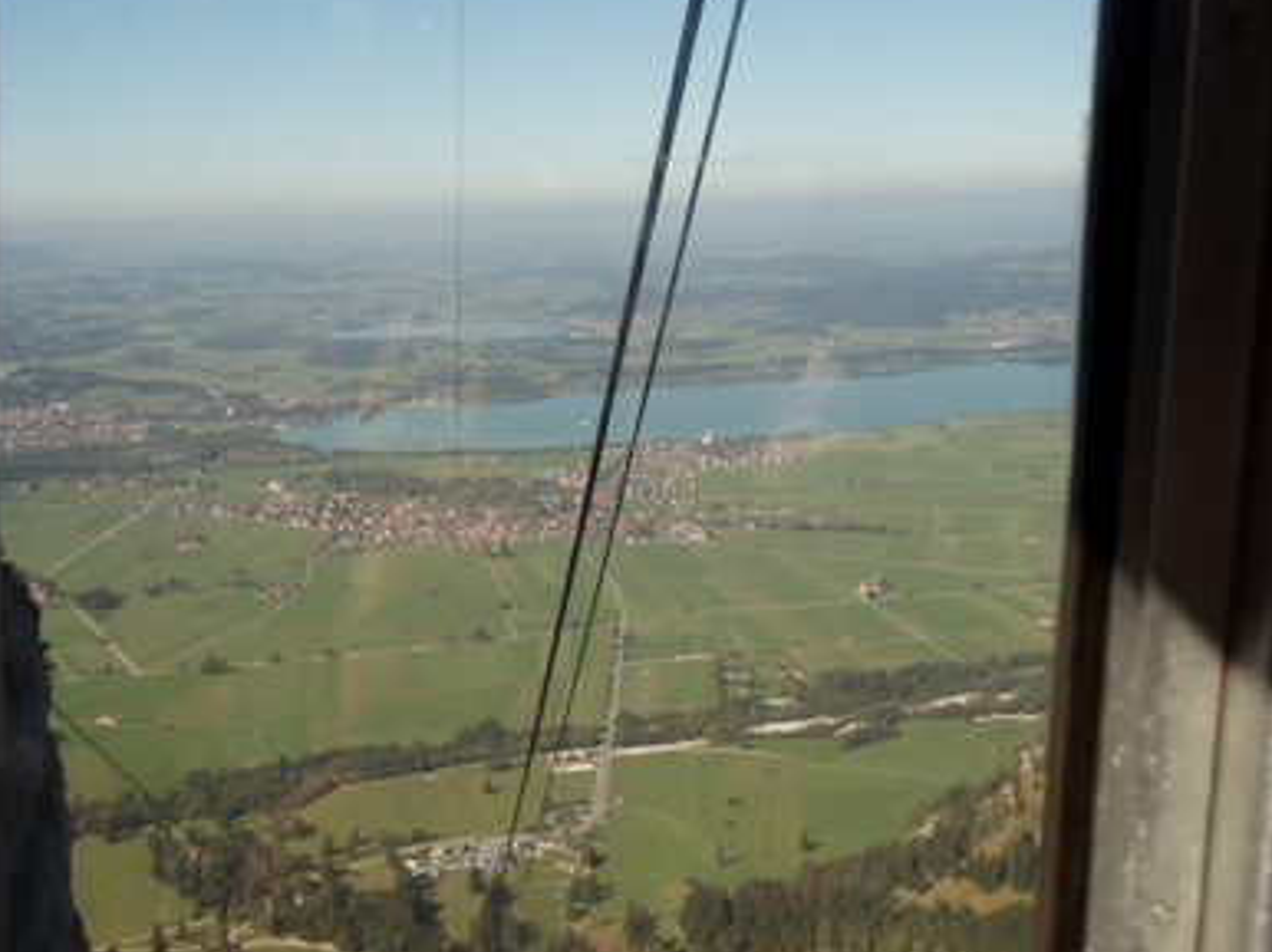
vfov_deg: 25.6
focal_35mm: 57
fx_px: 2093
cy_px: 463
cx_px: 524
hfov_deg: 33.7
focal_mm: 6
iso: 100
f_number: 7.1
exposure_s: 1/160
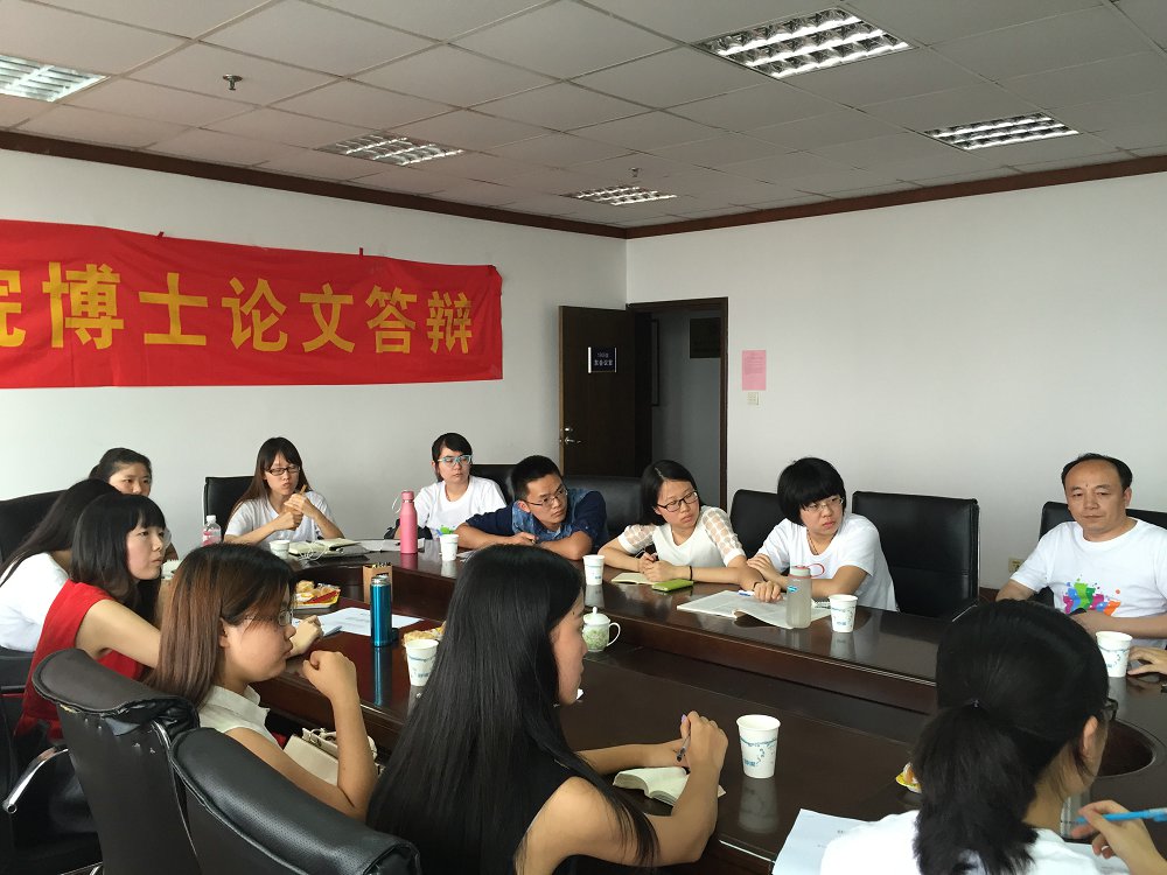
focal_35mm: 29
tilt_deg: -4.7
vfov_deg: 48.2
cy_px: 438
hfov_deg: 61.7
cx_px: 584
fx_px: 978
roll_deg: -0.6
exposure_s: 1/30
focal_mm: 4.15
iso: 64
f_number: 2.2
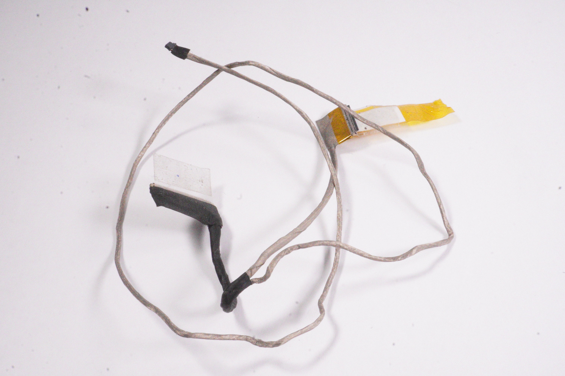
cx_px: 282
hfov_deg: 43.6
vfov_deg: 29.8
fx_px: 706
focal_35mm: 45
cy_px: 188
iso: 12800
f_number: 32
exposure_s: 1/200
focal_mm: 30
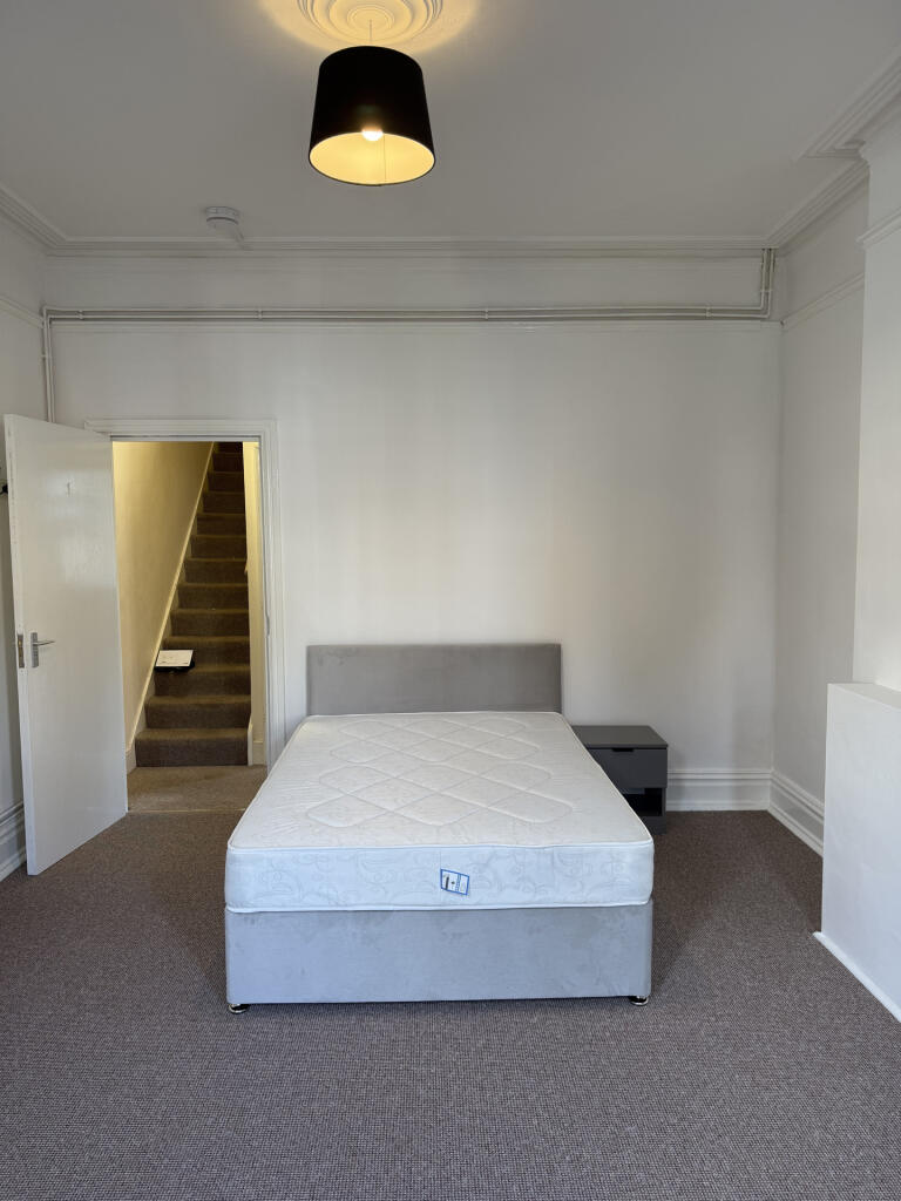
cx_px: 450
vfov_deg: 71.6
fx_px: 833
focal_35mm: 24
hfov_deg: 56.8
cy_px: 600
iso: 100
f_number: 1.78
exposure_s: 1/100
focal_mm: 6.76
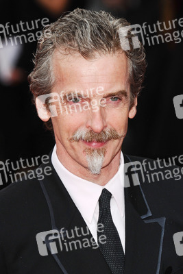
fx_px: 1885
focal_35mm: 248
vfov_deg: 8.3
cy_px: 137
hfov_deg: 5.6
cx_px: 92
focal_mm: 165
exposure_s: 1/250
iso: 320
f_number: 5
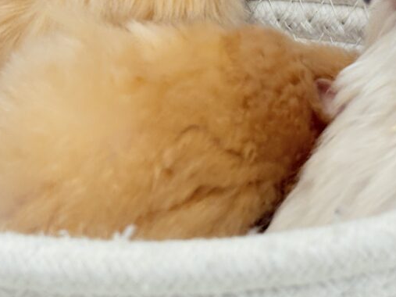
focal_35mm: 123
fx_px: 1407
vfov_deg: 12.0
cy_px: 75
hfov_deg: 16.0
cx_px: 200
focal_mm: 5.96
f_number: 1.6
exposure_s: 1/100
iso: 64
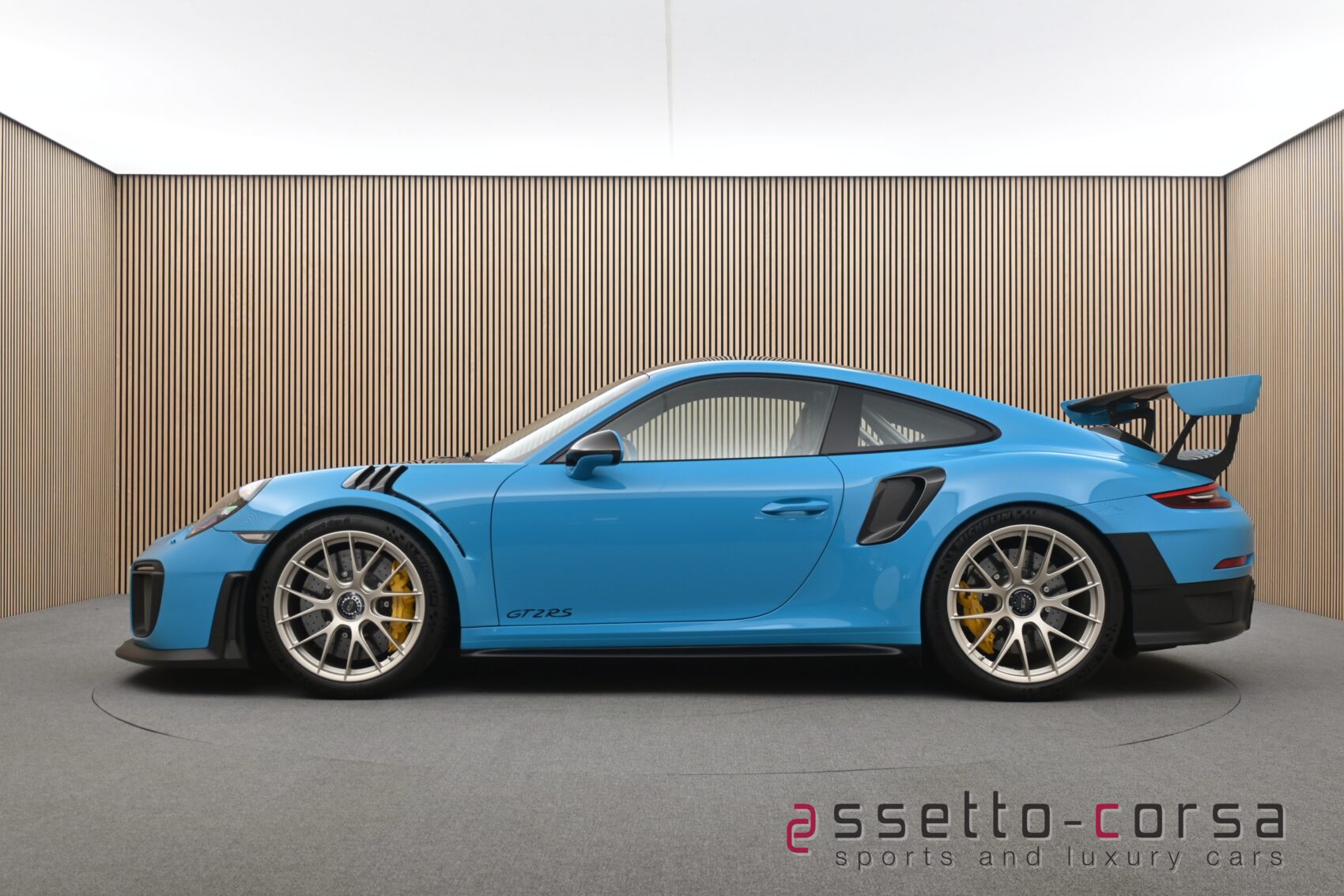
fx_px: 1540
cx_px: 672
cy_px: 448
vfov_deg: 32.4
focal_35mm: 41
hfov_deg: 47.2
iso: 500
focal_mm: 27.5
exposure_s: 1/40
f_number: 4.5
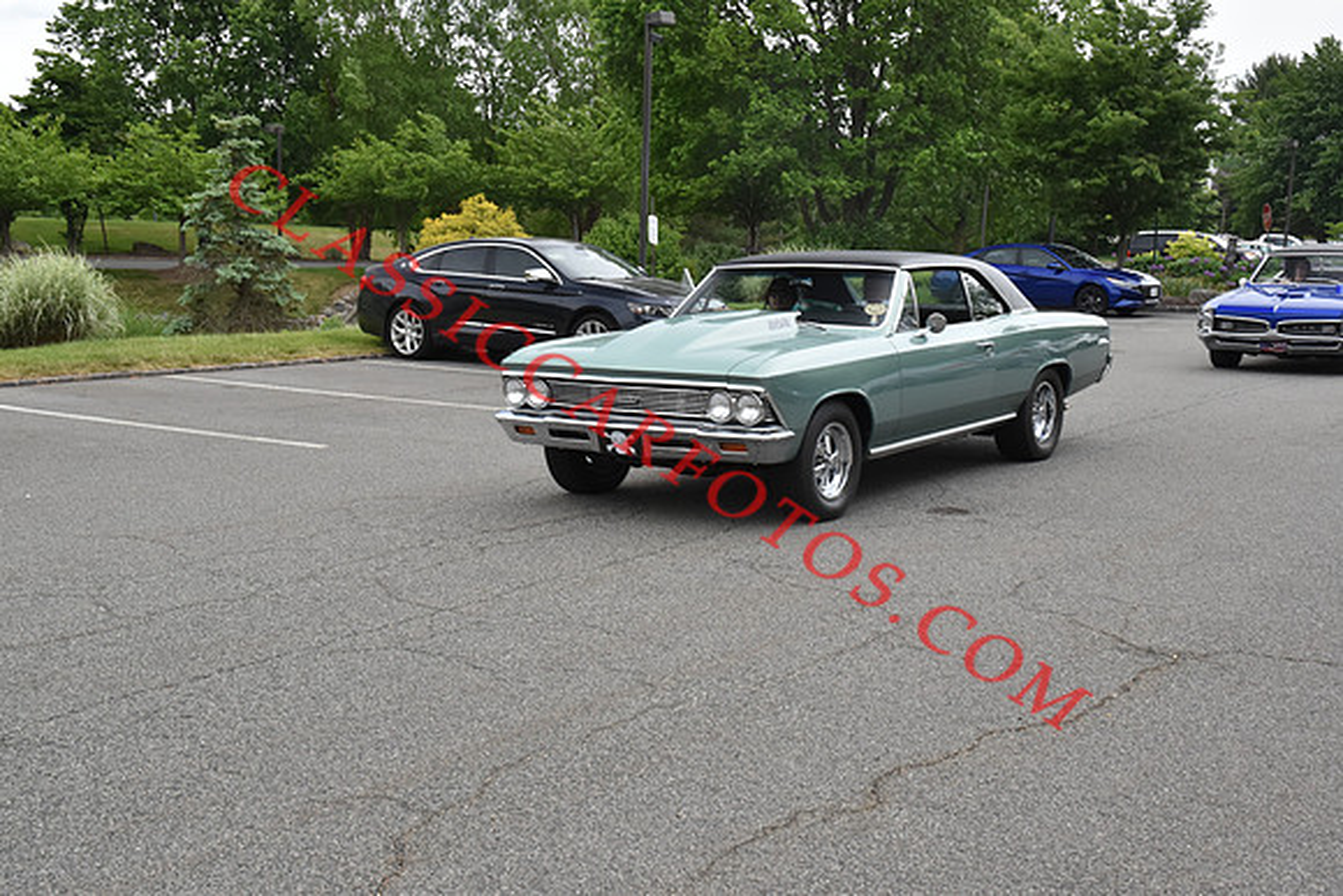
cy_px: 448
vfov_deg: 30.9
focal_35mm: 44
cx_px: 672
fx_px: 1623
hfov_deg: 45.0
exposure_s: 1/200
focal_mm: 29
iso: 800
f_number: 11
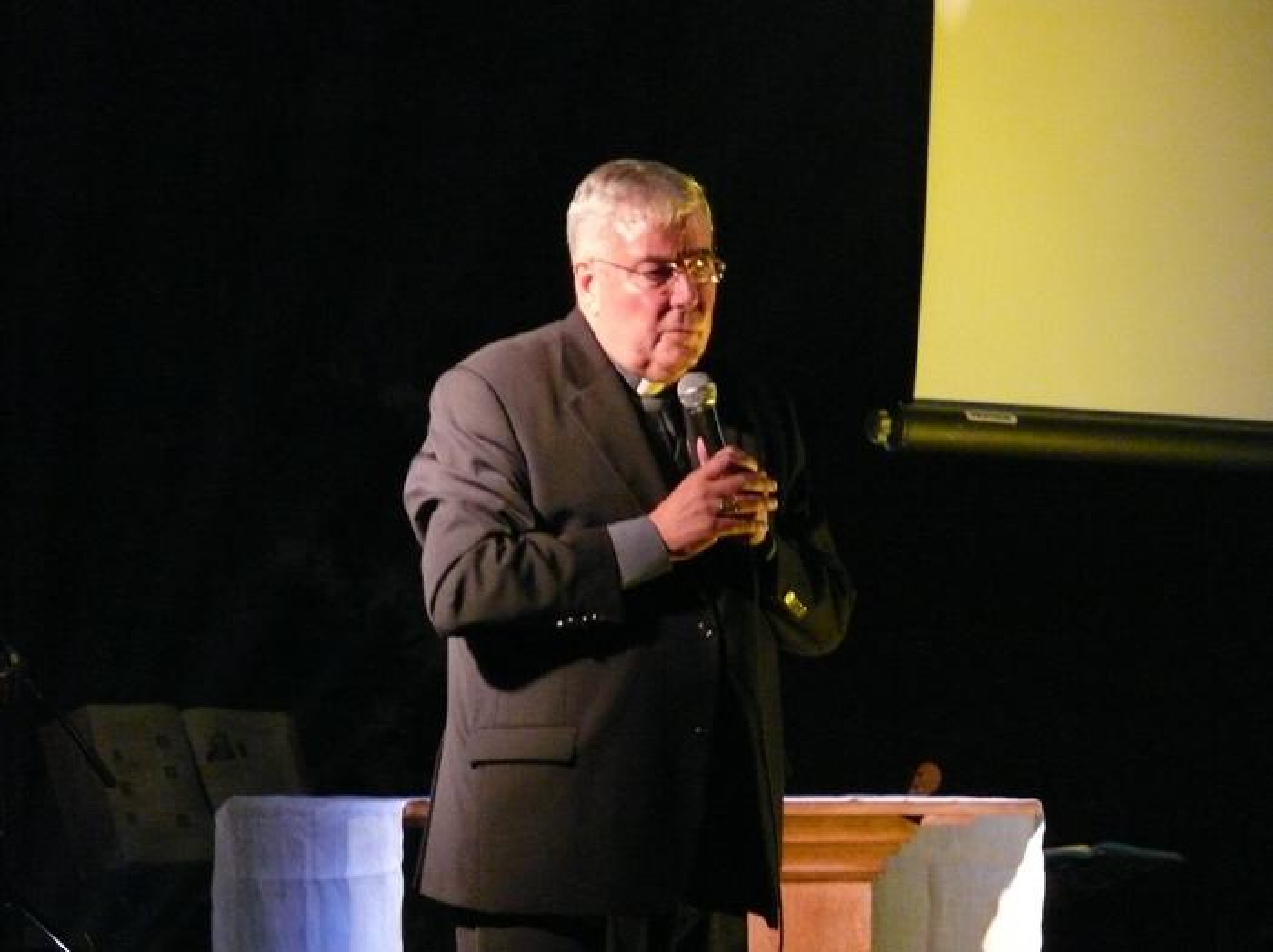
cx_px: 636
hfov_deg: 7.7
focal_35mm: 256
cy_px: 476
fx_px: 9408
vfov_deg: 5.8
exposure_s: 1/20
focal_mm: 54.1
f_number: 3.6
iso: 800
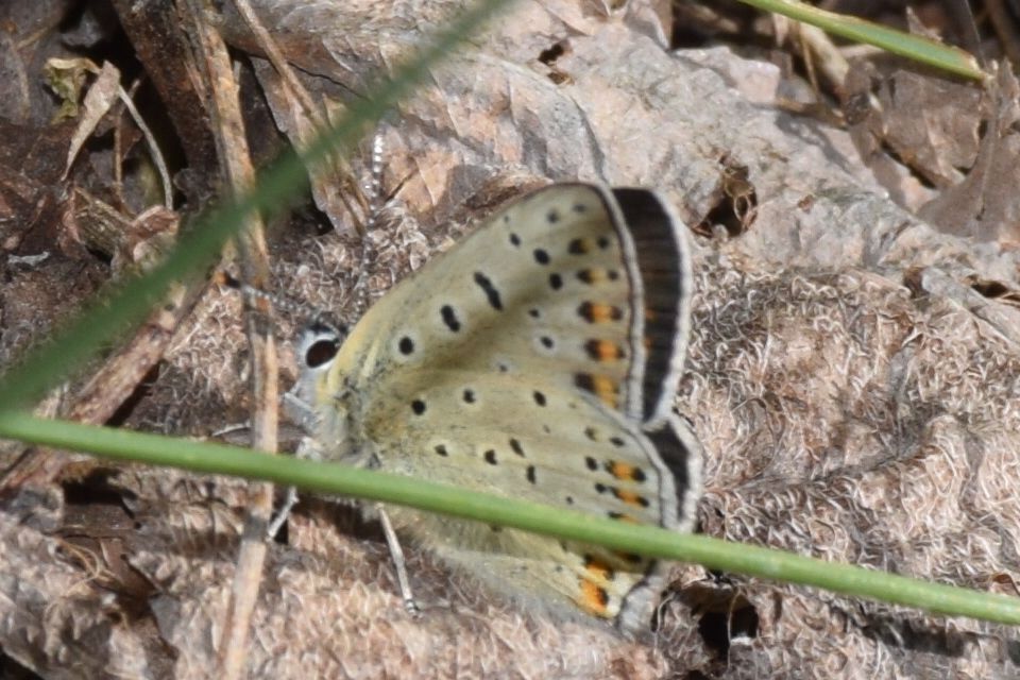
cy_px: 340
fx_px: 5950
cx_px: 510
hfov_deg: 9.8
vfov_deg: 6.5
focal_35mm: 210
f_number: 13
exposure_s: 1/160
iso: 100
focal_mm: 140
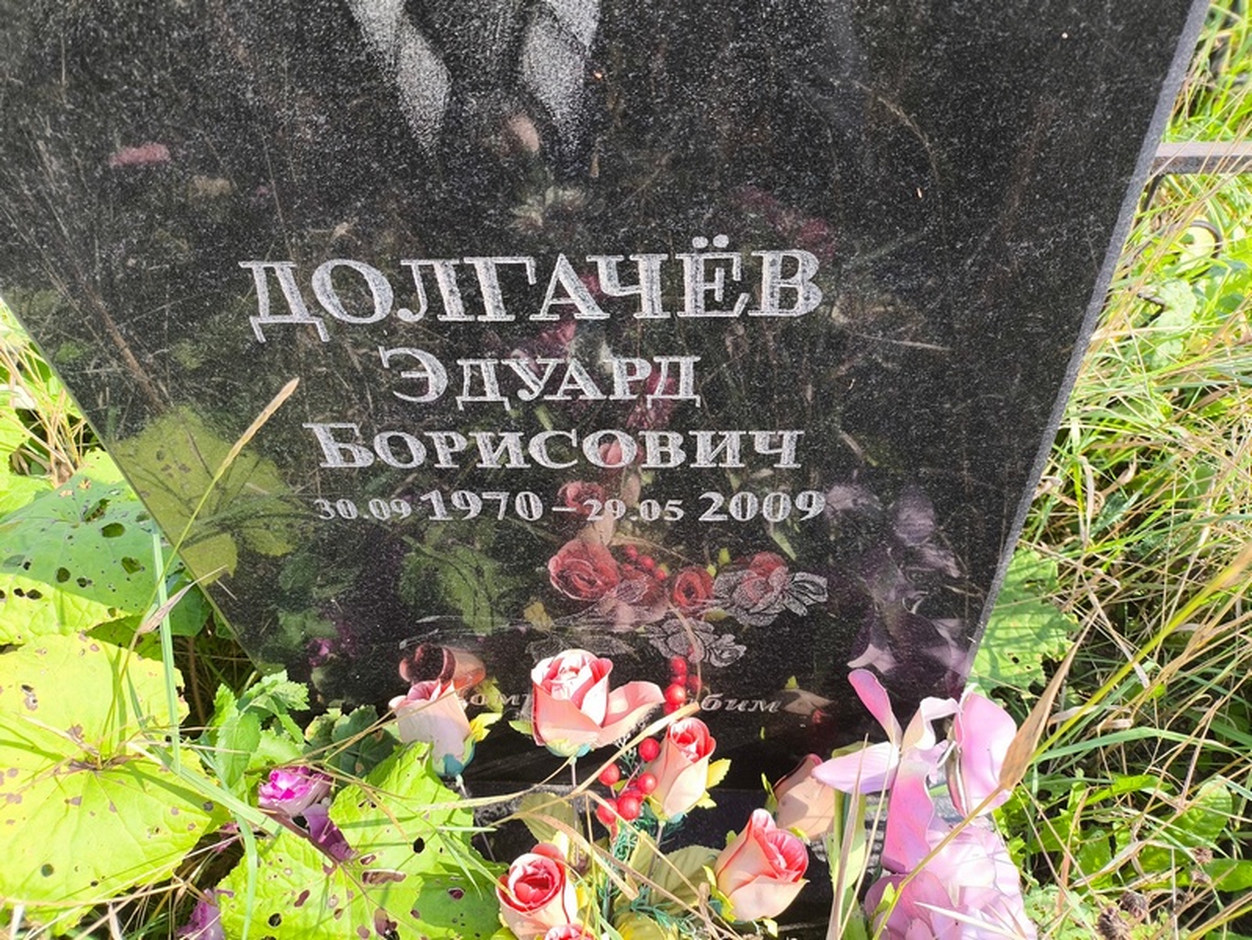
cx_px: 626
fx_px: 905
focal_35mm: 25
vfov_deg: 54.9
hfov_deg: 69.4
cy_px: 470
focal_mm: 4.71
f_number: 1.7
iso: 50
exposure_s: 1/354
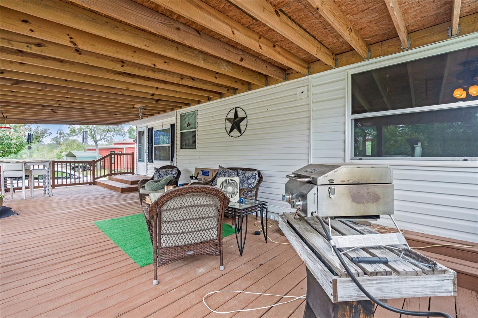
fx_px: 212
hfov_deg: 96.7
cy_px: 159
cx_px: 239
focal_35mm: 16
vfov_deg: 73.7
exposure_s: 1/13
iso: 400
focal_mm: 16
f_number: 8
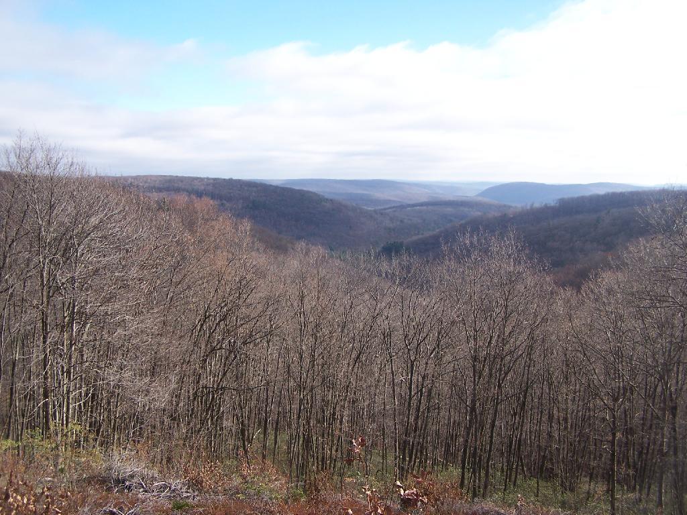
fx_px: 754
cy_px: 258
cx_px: 344
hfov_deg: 49.0
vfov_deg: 37.7
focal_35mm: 38
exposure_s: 1/800
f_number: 2.8
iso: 100
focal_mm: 6.3
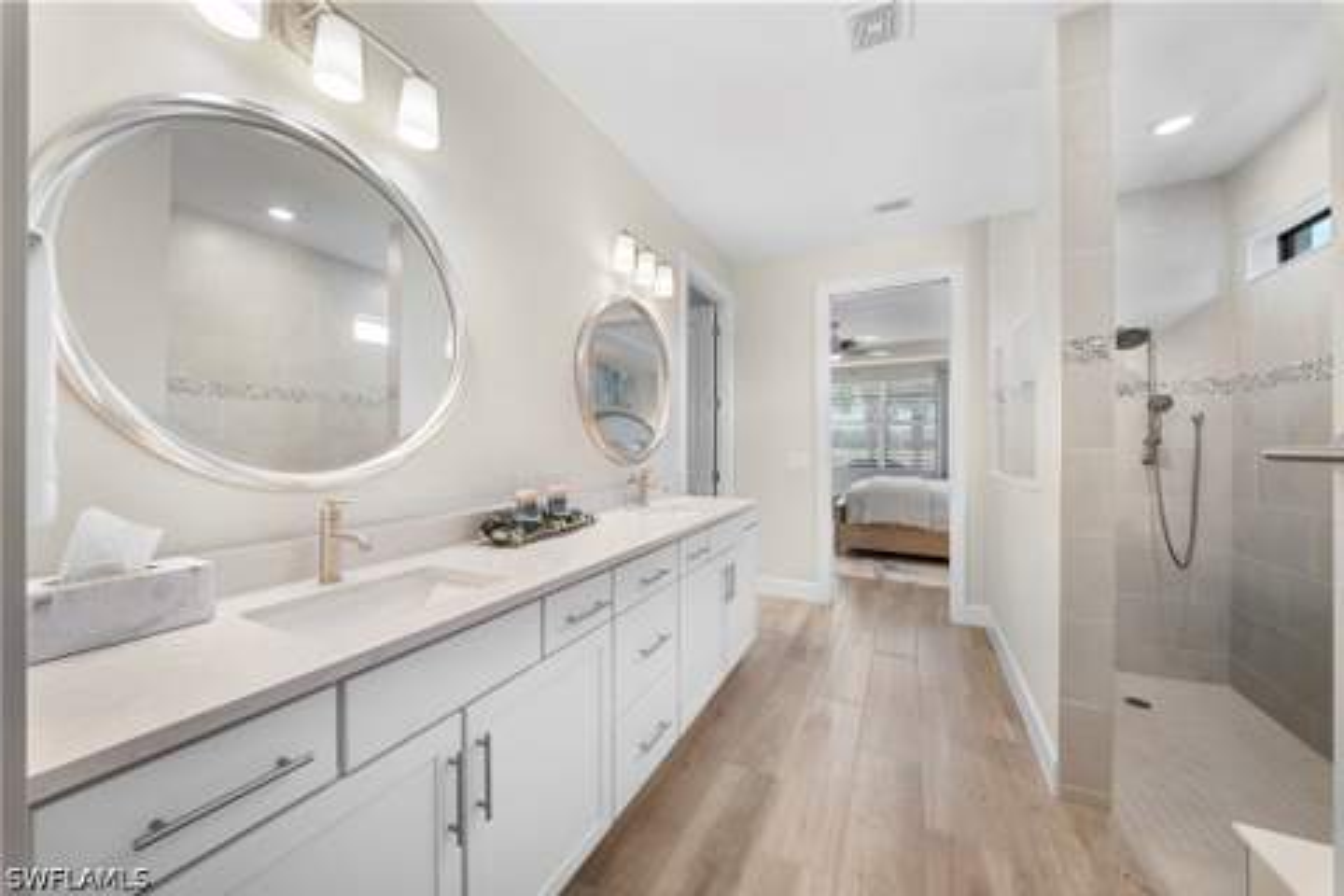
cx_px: 672
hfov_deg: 112.6
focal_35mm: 12
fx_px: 448
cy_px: 448
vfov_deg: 90.0
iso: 2000
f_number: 11
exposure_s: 1/15
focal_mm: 12
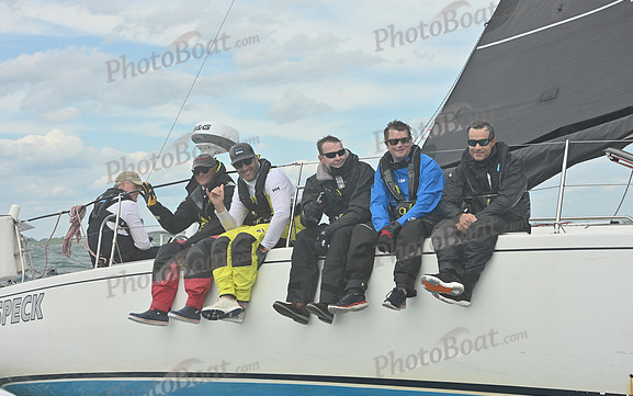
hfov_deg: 24.6
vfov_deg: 15.6
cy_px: 197
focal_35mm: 84
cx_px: 317
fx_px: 1450
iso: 320
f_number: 9
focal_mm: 82
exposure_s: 1/1250
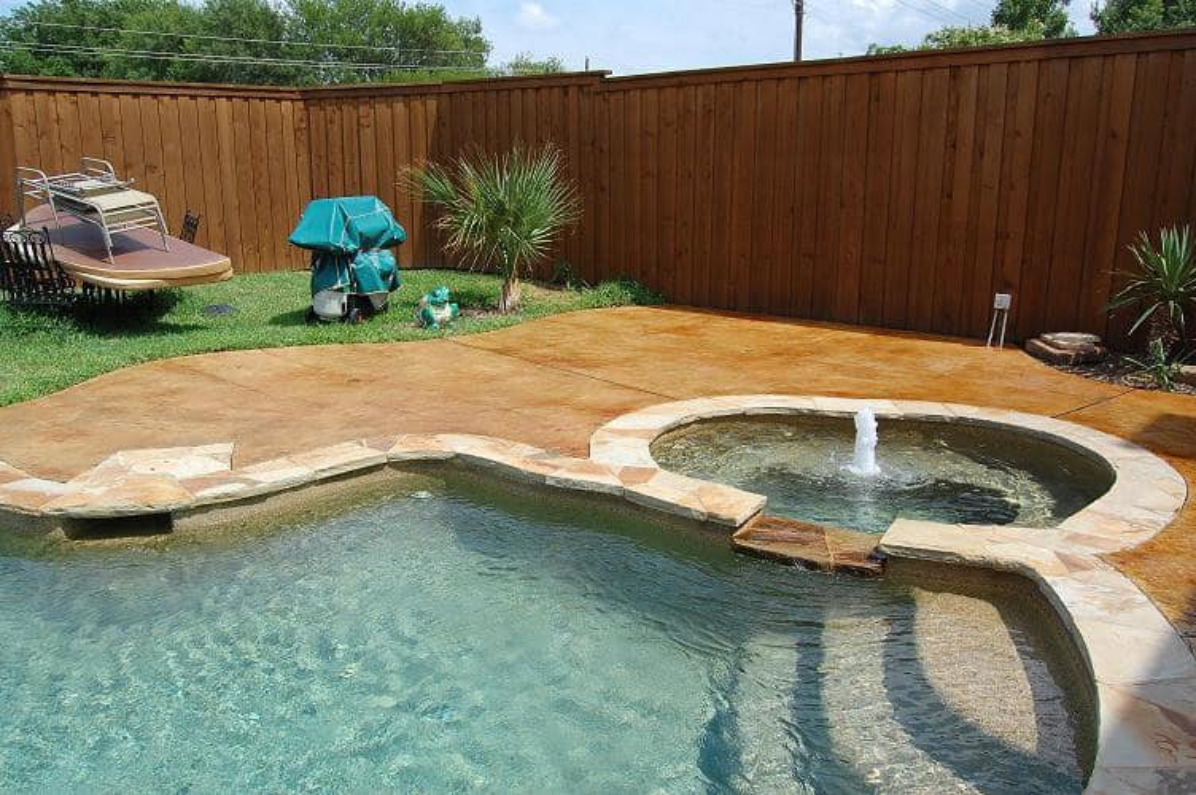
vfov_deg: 47.8
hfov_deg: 67.4
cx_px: 598
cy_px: 398
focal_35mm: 27
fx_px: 896
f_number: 8
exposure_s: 1/500
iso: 200
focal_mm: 18
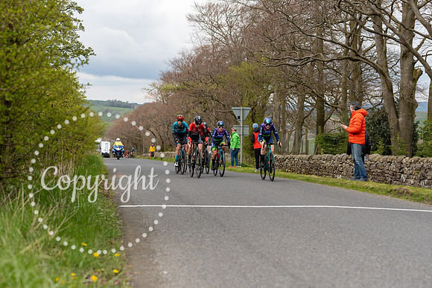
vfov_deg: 18.4
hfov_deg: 27.3
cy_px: 144
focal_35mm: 74
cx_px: 216
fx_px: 888
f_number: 4
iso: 200
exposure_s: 1/640
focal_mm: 74
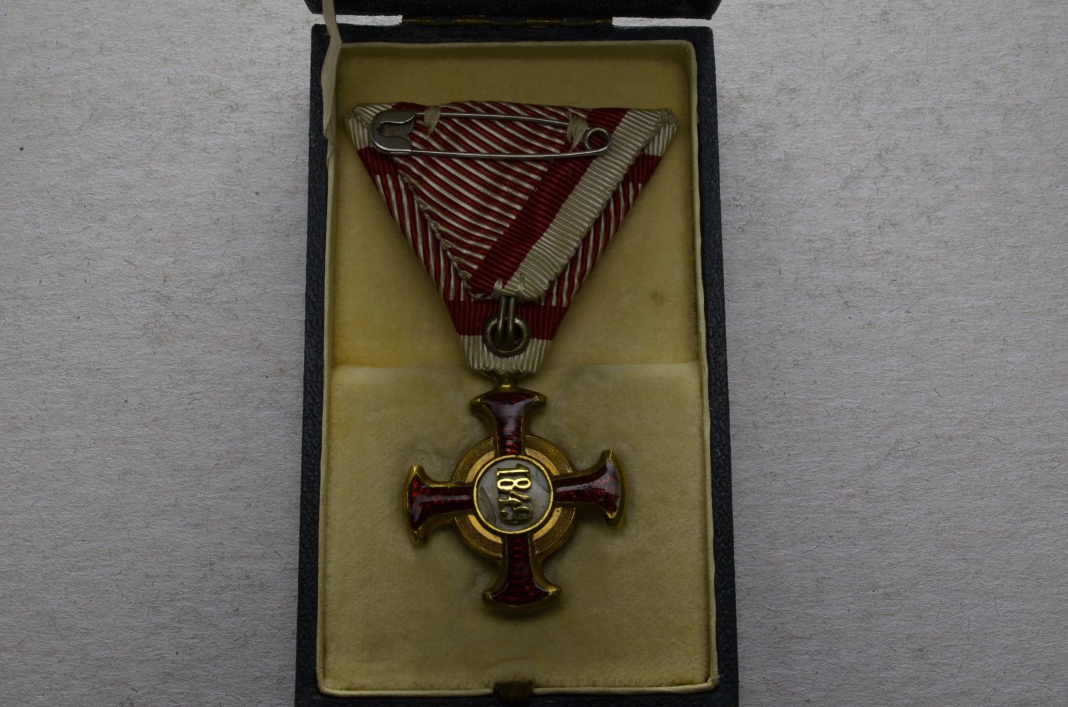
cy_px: 354
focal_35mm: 45
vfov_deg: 29.7
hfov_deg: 43.7
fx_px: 1332
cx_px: 534
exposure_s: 1/250
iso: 400
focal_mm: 30
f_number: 14
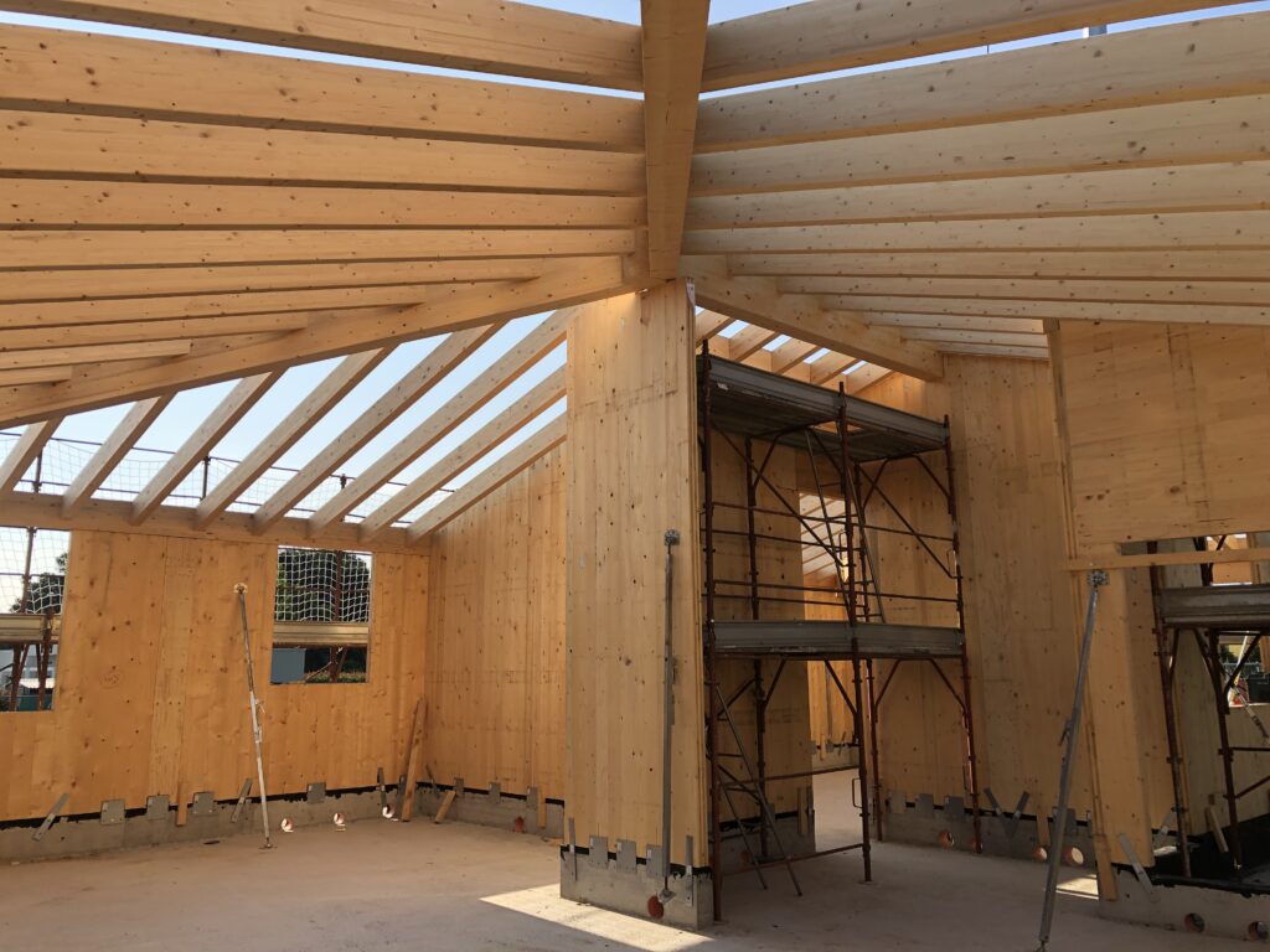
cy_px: 476
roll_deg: +0.6
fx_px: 1027
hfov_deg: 63.4
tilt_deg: +9.4
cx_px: 635
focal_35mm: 28
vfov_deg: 49.7
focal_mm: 3.99
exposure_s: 1/1171
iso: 20
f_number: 1.8
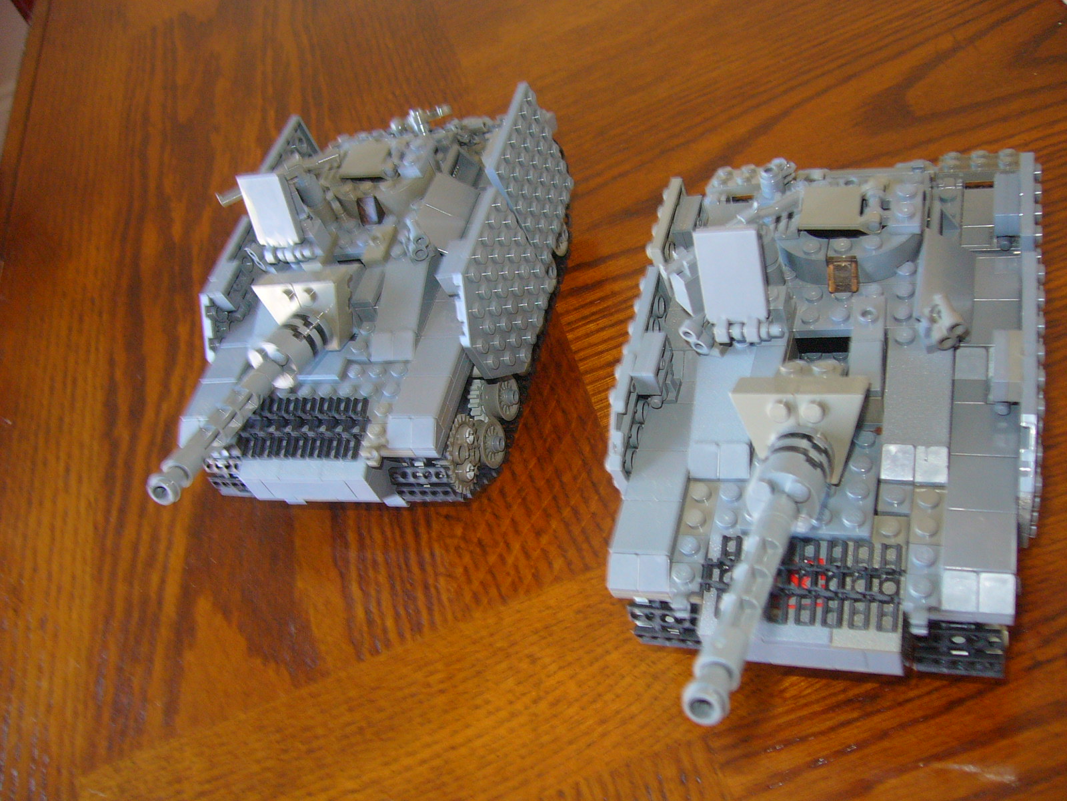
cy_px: 400
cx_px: 534
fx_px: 1079
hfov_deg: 52.6
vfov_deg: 40.7
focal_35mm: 35
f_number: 2.8
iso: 100
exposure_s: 1/8
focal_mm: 5.8
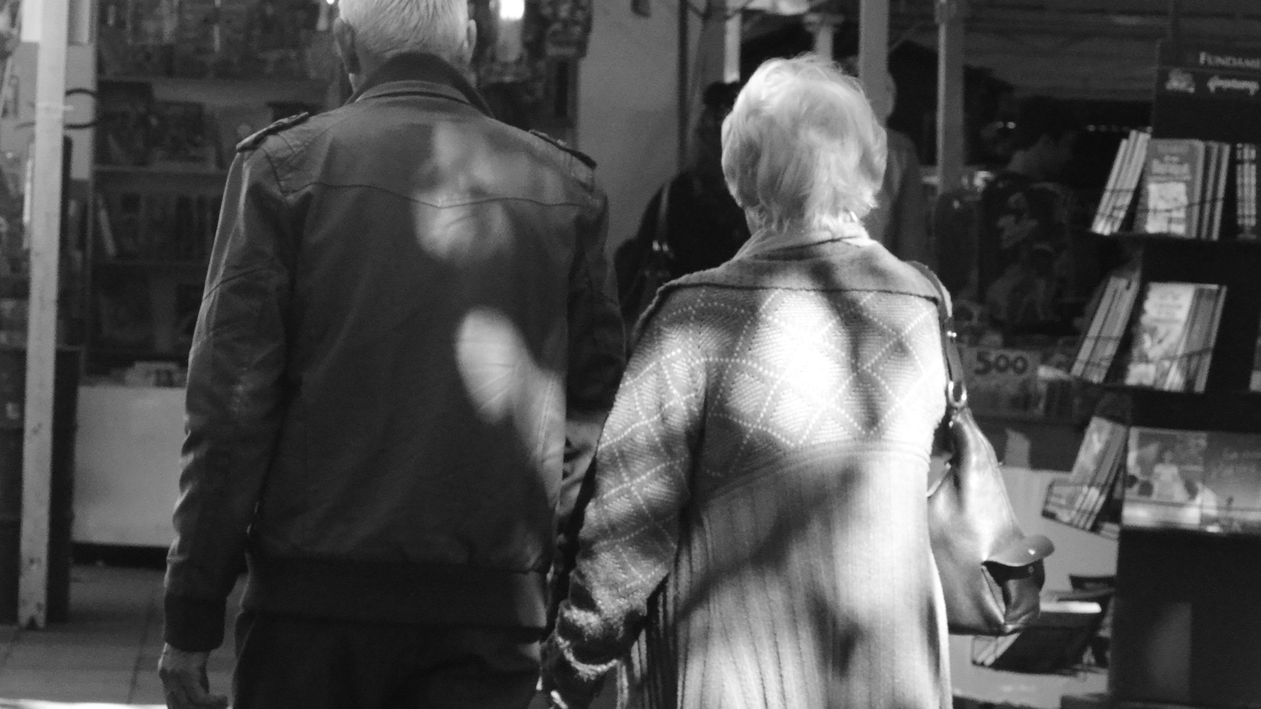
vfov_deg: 8.0
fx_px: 5083
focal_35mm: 152
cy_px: 313
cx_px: 613
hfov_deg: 14.1
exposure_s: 1/400
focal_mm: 80
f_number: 10
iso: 6400
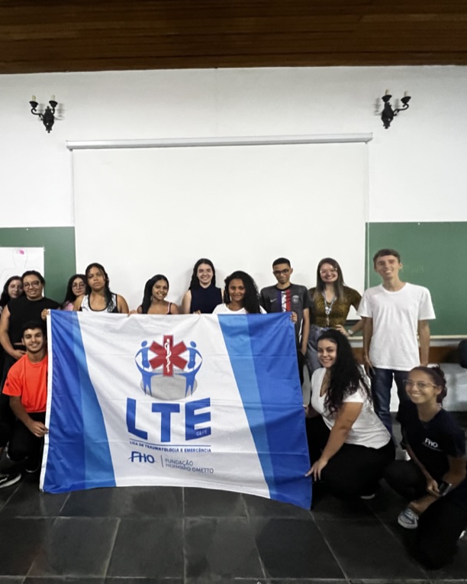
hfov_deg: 75.5
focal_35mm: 17
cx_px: 173
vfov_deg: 89.6
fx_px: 294
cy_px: 292
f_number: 1.8
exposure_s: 1/40
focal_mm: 1.57
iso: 1000
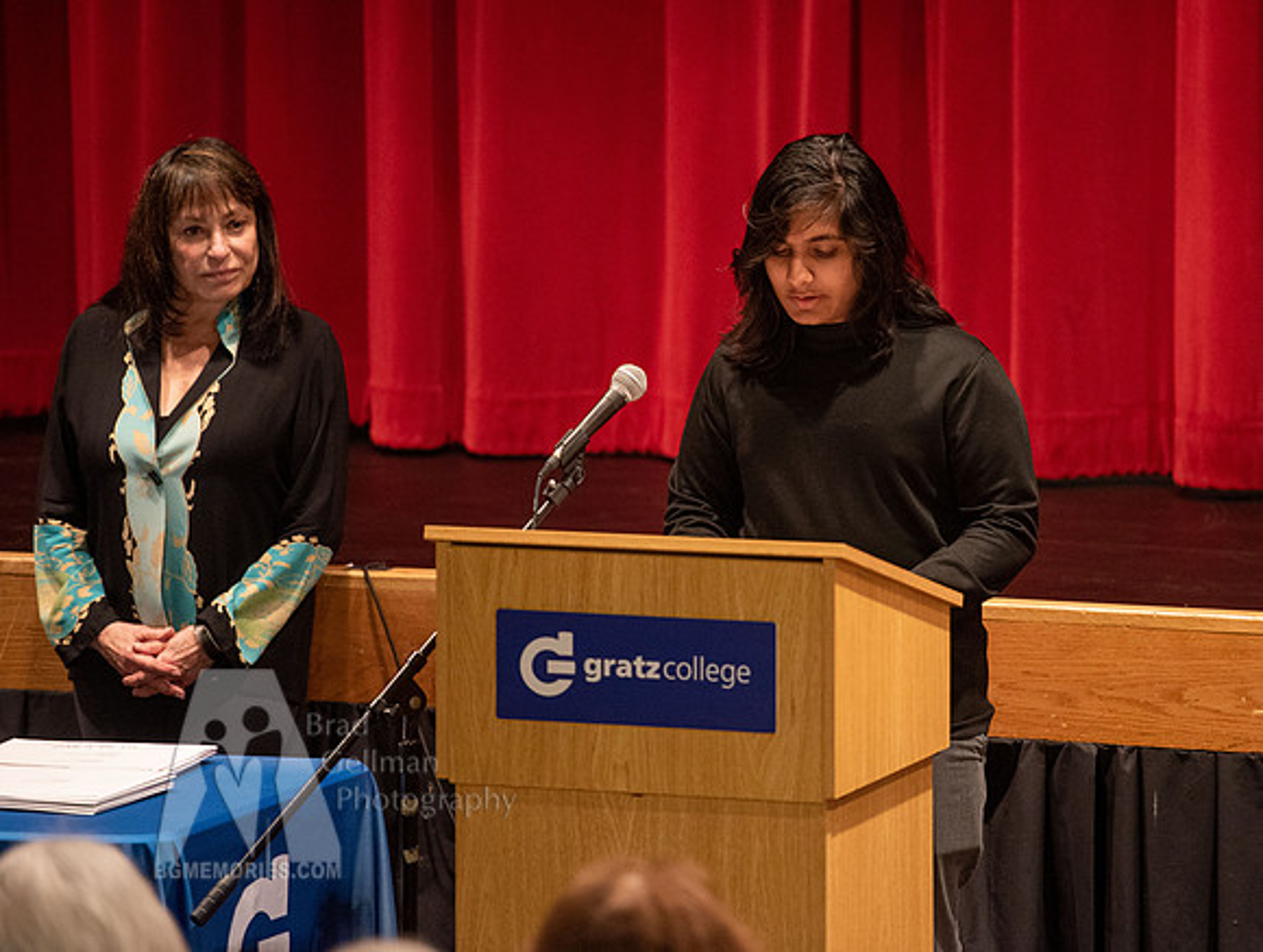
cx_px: 817
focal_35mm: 232
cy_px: 438
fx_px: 8492
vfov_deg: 6.4
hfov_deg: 8.5
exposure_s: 1/80
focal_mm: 185
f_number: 2.8
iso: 2500
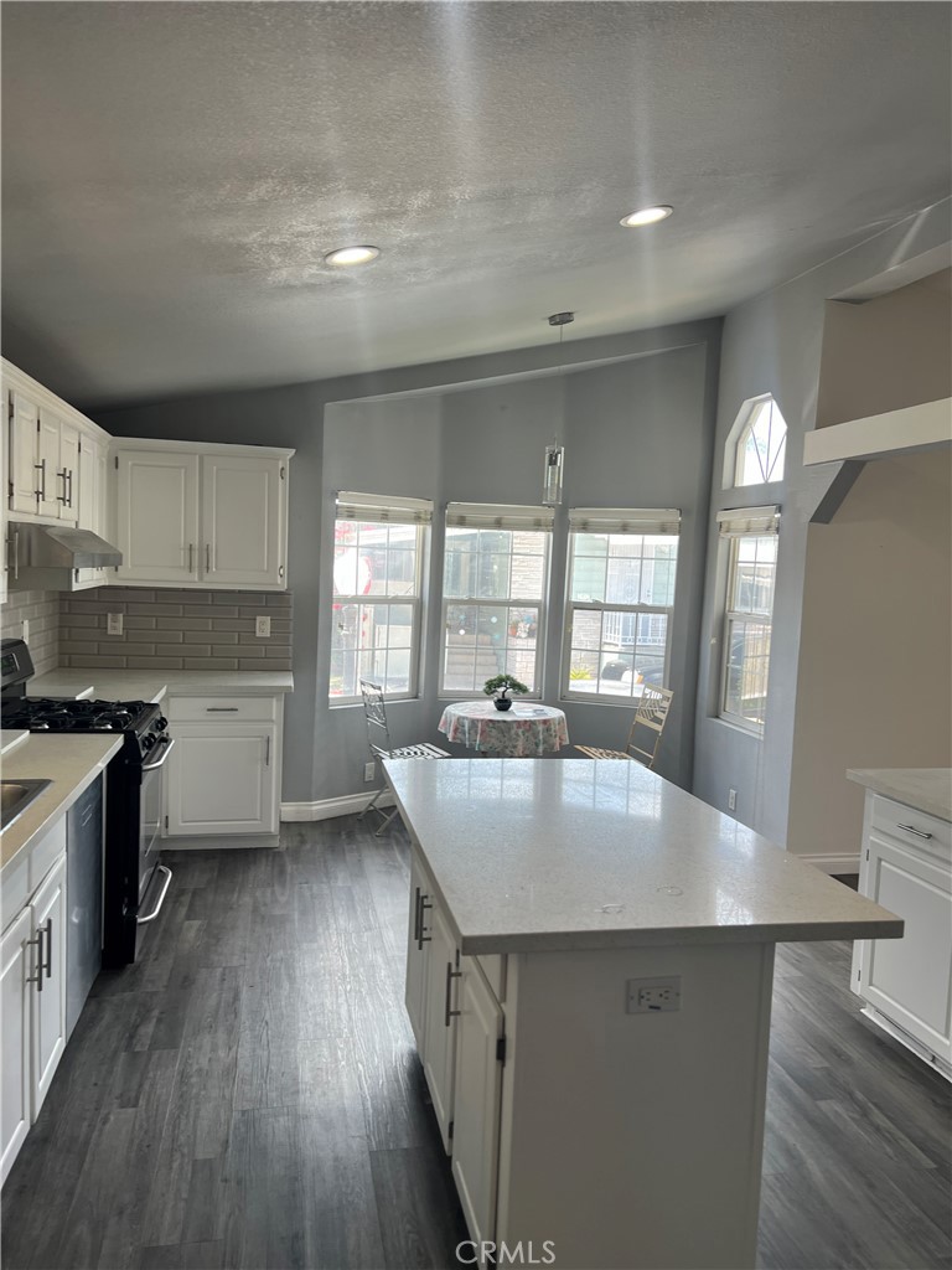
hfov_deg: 53.1
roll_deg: -2.4
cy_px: 635
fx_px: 953
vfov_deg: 67.3
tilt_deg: -5.0
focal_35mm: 26
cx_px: 476
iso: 32
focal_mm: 5.7
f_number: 1.5
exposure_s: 1/120
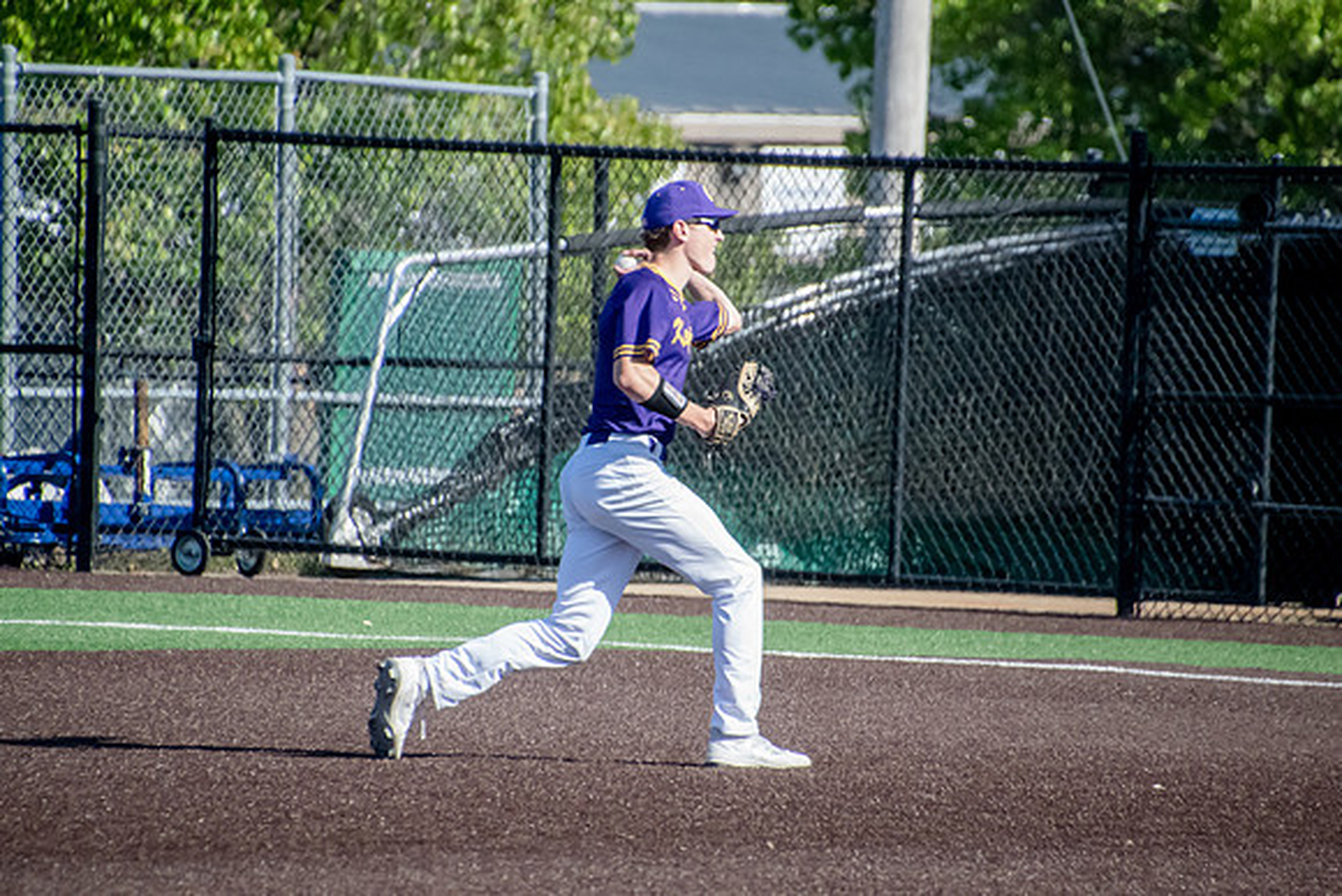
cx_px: 671
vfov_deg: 2.3
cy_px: 448
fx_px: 22371
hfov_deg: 3.4
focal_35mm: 600
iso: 2500
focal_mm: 400
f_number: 6.3
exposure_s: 1/4000
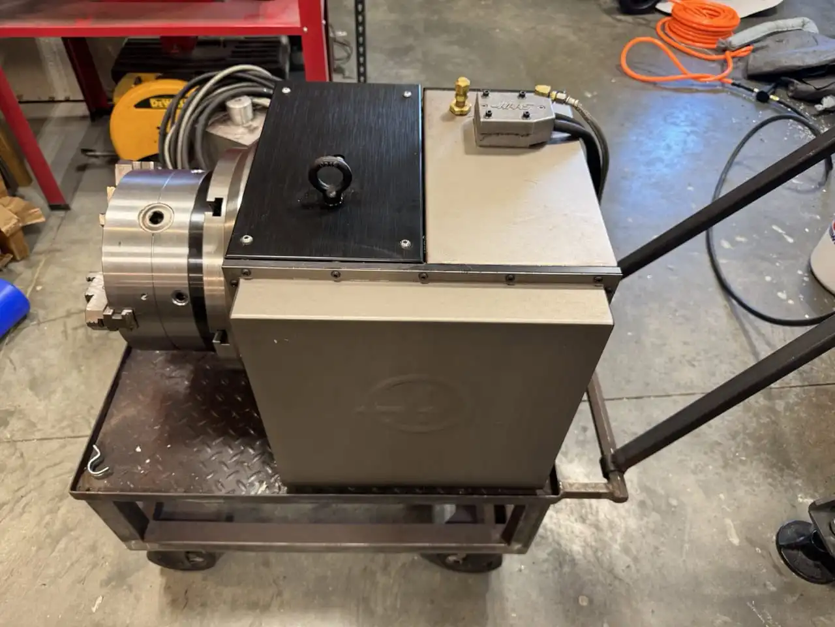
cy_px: 314
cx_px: 418
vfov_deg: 56.8
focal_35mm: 24
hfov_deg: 71.6
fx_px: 579
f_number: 1.8
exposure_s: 1/60
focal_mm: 6.8
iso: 200
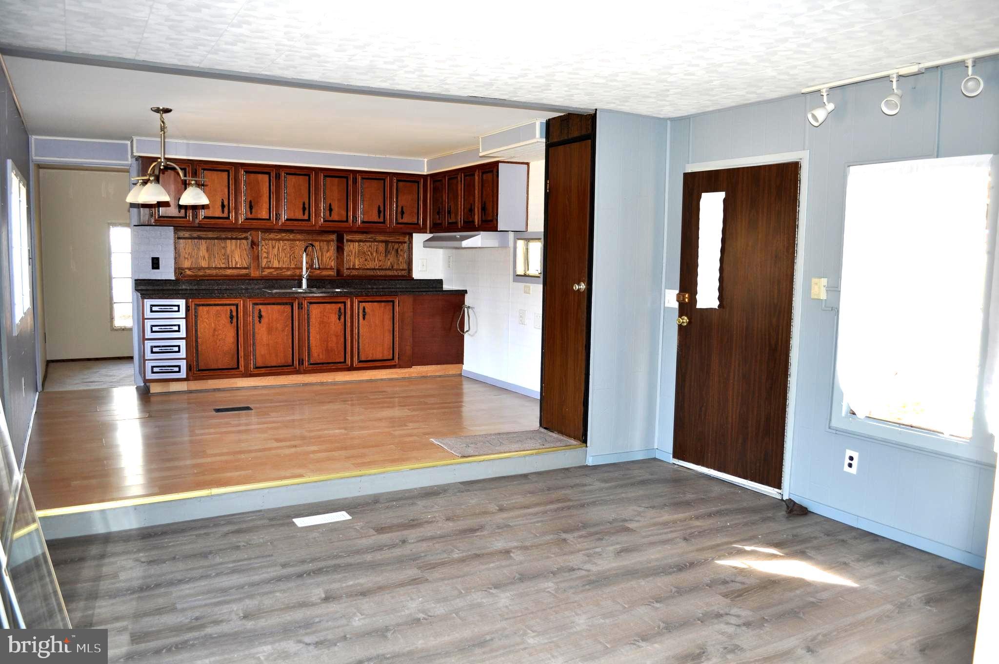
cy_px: 332
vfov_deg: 47.8
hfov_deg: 67.4
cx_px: 500
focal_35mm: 27
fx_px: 748
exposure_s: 1/60
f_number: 4
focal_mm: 18
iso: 200
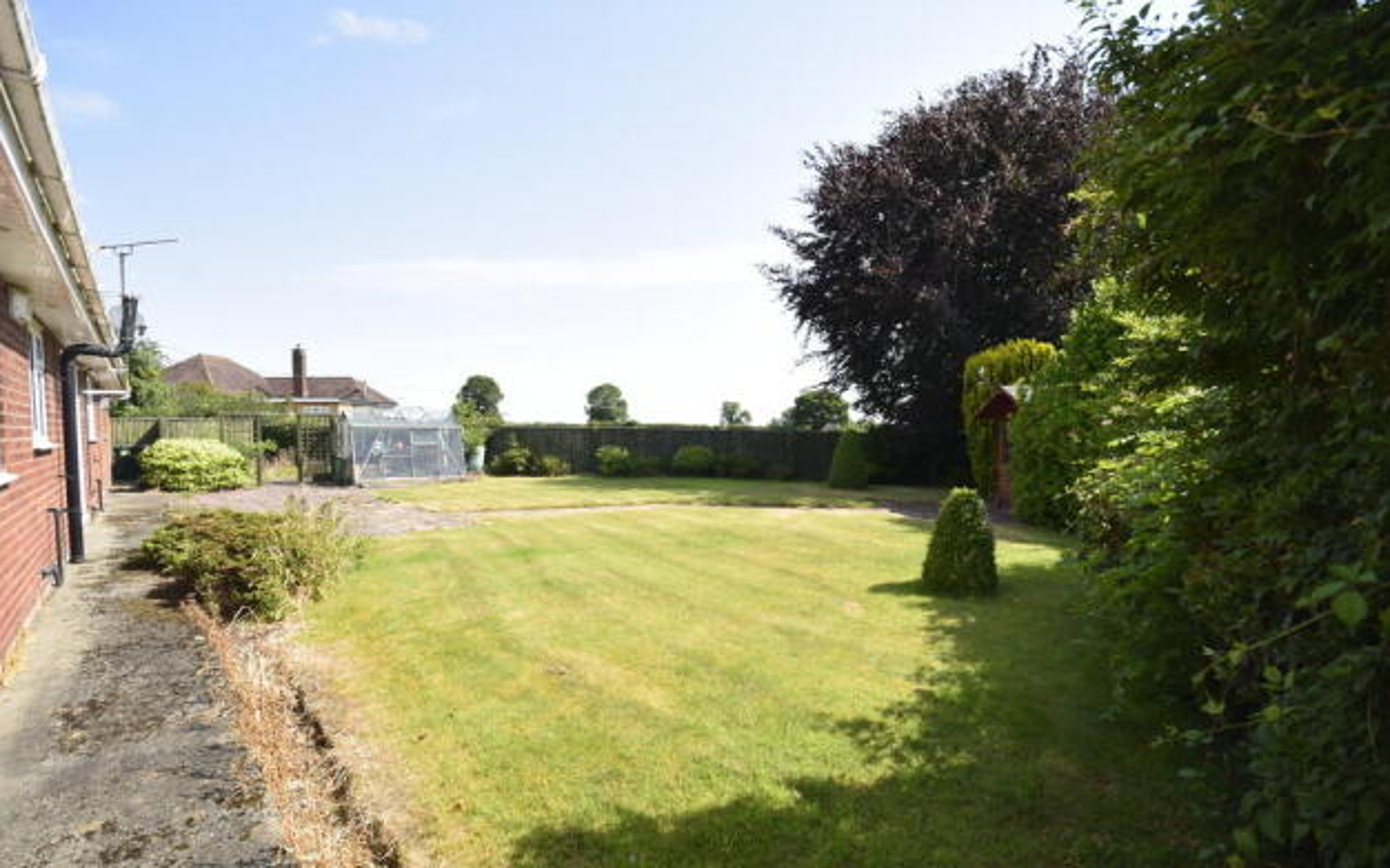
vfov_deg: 71.1
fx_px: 606
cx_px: 672
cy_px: 465
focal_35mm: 16
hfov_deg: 97.8
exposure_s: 1/200
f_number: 10
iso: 220
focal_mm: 10
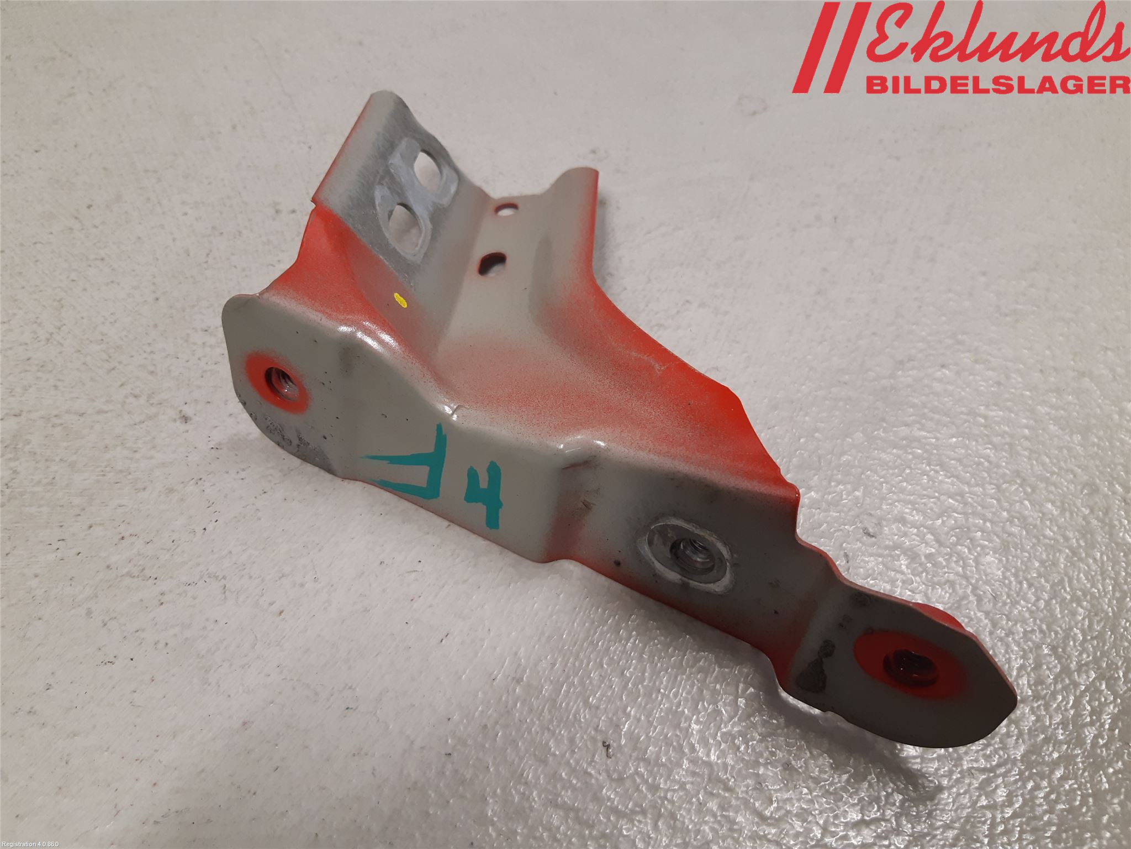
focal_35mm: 26
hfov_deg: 67.3
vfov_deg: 53.1
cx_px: 566
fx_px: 849
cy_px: 424
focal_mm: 3.93
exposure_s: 1/50
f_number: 1.7
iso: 125
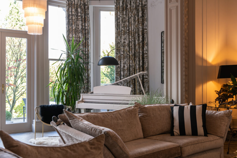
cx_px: 118
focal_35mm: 46
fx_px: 303
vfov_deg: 29.2
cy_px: 79
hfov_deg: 42.8
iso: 200
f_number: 4
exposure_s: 1/30
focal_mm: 46
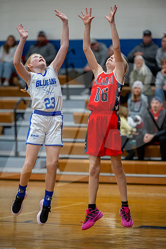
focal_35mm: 150
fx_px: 1037
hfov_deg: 9.1
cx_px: 83
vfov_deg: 13.7
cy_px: 124
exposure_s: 1/640
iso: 3200
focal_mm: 150
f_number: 2.8
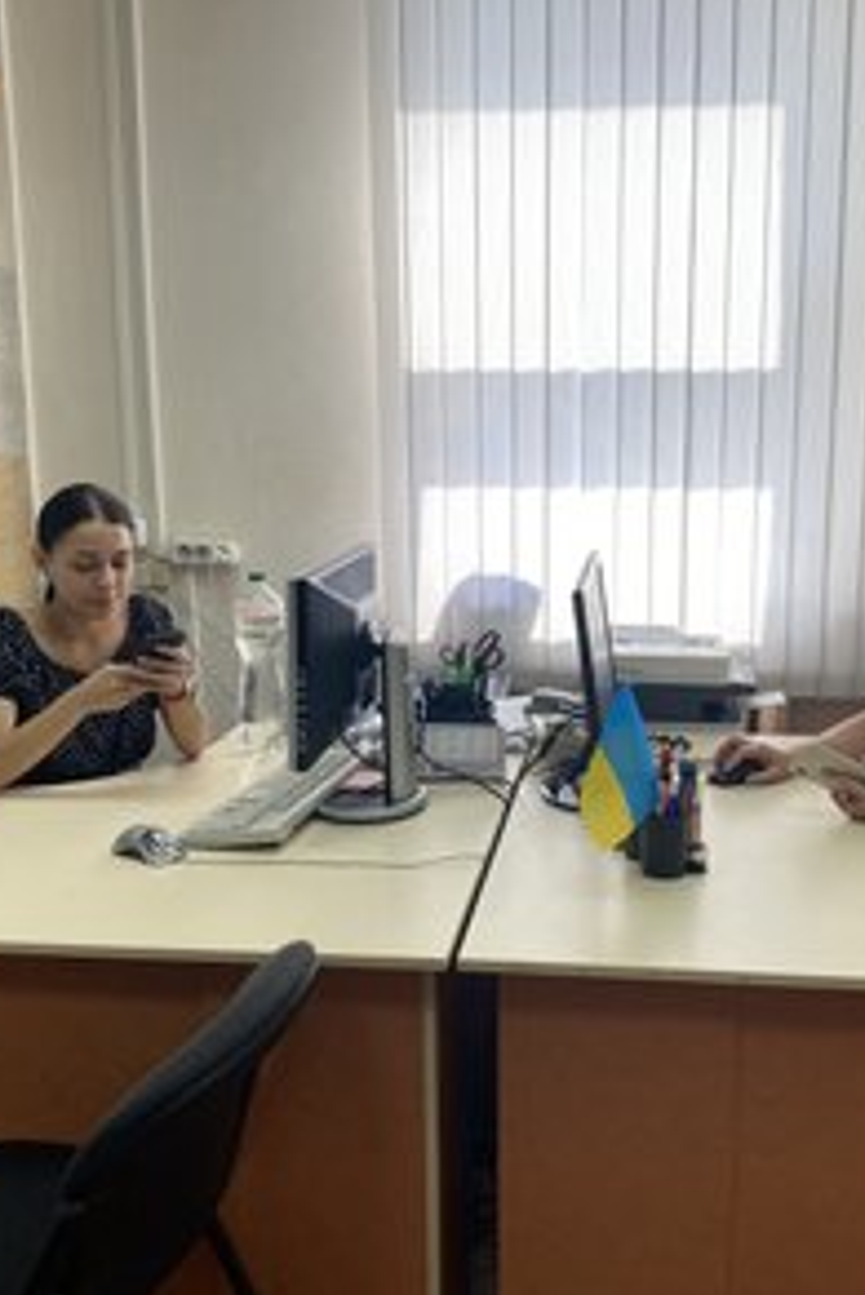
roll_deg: +0.0
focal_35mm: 37
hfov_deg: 35.8
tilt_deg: -11.3
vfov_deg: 51.9
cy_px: 648
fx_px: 1332
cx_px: 537
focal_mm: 4.25
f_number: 1.8
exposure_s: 1/117
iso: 32
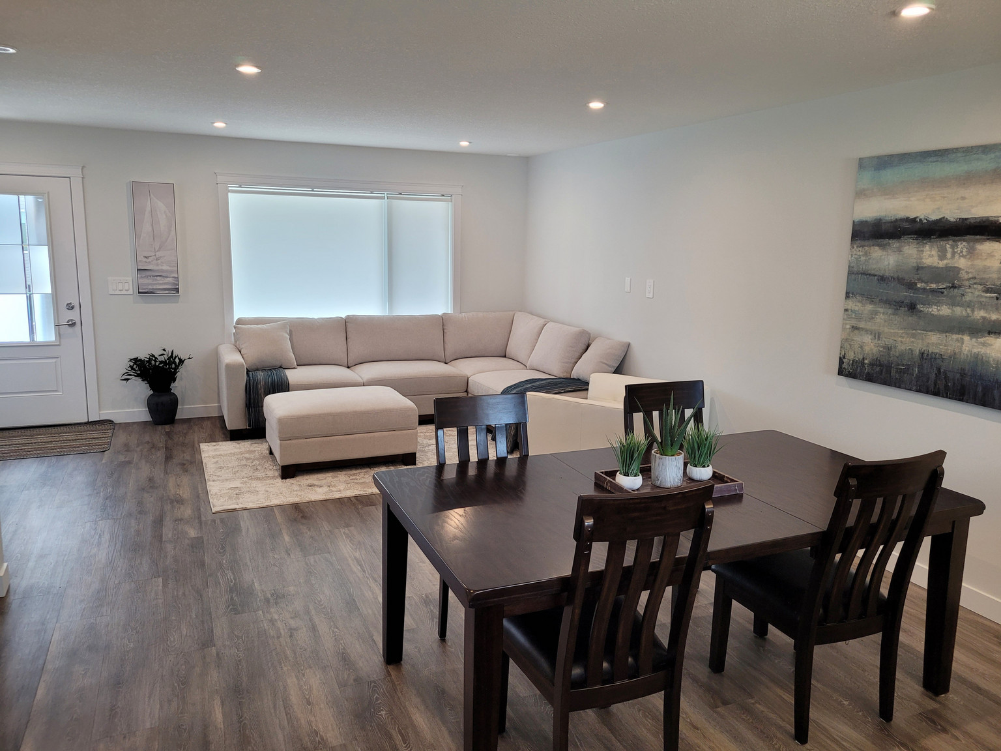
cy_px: 376
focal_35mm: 26
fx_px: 752
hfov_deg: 67.3
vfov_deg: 53.1
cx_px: 500
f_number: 1.8
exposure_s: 1/120
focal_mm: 5.4
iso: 125
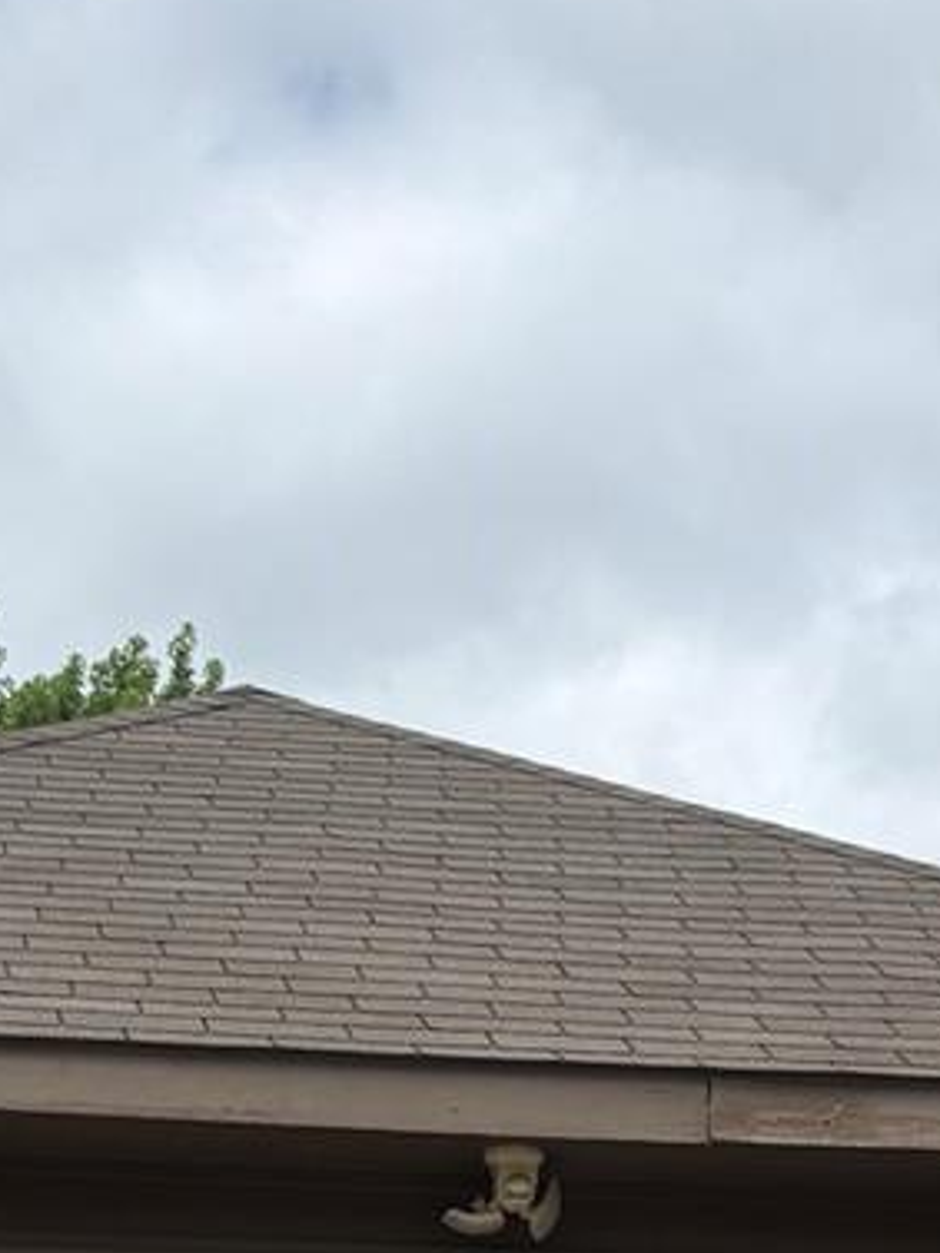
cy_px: 2024
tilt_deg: +1.7
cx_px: 565
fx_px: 3836
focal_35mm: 106
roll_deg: +0.5
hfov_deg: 14.0
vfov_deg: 16.4
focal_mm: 5.96
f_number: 1.6
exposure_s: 1/4329
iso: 50
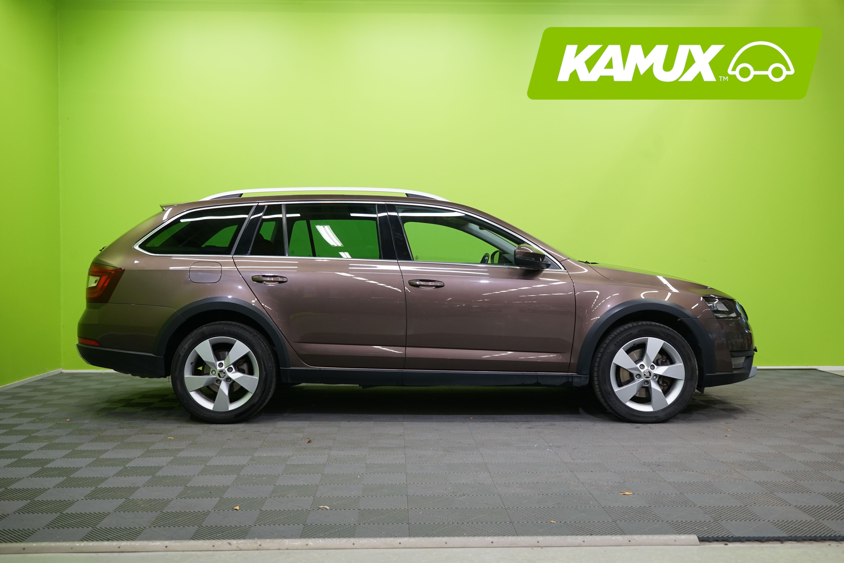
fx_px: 820
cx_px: 422
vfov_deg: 37.9
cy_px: 282
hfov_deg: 54.4
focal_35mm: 35
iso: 800
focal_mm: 35
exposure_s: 1/30
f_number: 6.3
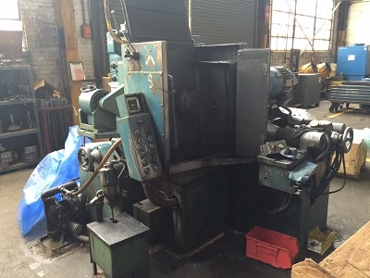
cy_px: 139
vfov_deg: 48.2
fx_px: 310
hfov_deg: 61.7
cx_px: 185
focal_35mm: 29
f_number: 2.2
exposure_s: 1/30
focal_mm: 4.15
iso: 50
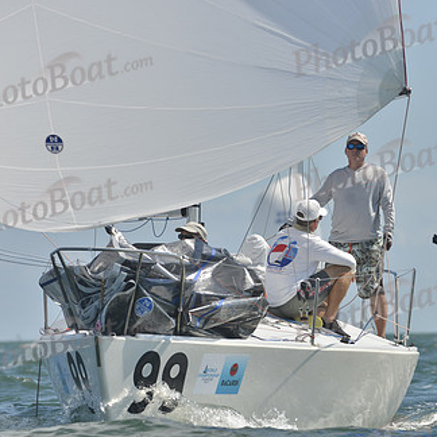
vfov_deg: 4.6
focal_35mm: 381
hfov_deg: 4.6
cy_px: 256
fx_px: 5442
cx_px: 224
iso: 200
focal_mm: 250
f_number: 6.3
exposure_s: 1/1250
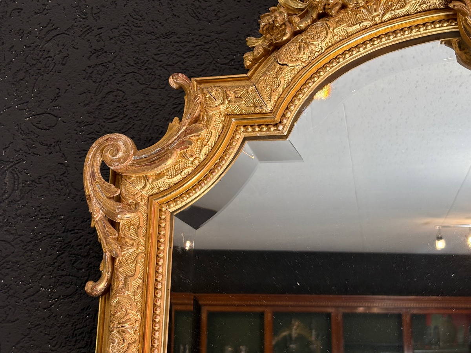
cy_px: 176
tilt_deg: +18.1
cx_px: 236
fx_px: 708
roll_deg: -1.2
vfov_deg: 28.0
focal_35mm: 52
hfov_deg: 36.8
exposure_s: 1/50
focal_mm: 5.96
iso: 40
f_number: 1.6
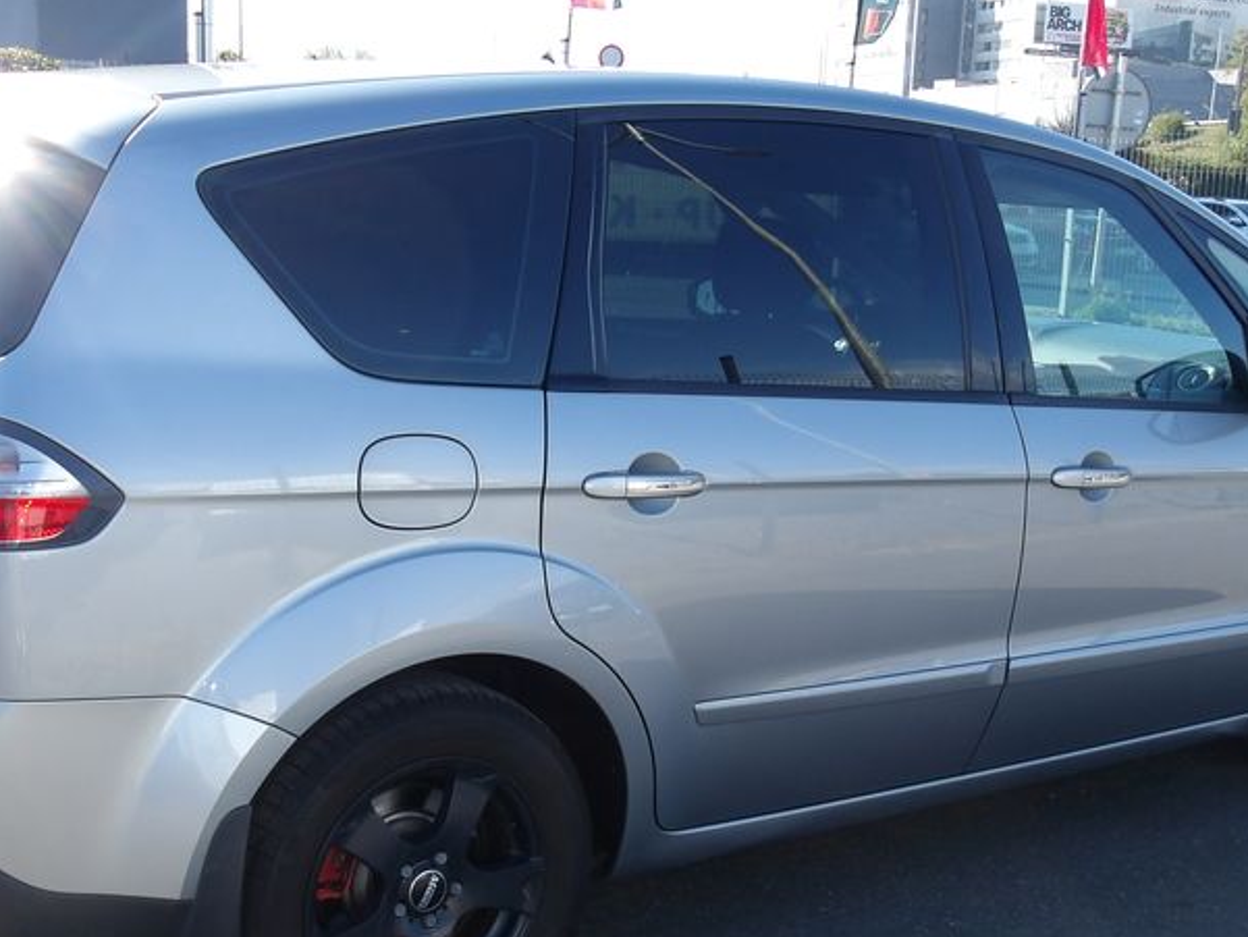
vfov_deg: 31.5
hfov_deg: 41.2
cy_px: 524
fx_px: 1659
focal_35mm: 46
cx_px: 563
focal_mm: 4.9
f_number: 3
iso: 100
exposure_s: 1/390
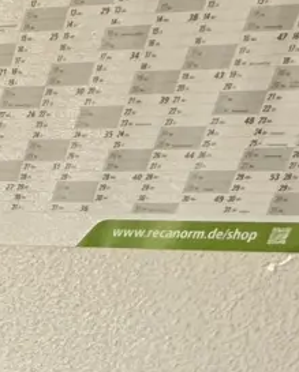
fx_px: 1060
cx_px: -679
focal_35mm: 96
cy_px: 831
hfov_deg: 10.1
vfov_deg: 14.7
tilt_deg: -32.1
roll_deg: +0.1
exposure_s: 1/99
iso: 200
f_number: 2.2
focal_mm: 2.22
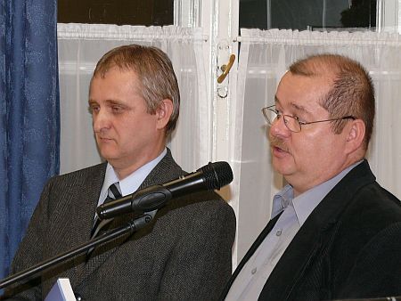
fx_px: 2318
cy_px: 150
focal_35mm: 200
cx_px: 200
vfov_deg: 7.4
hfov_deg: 9.9
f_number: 3.6
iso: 100
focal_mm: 23.7
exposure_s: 1/30
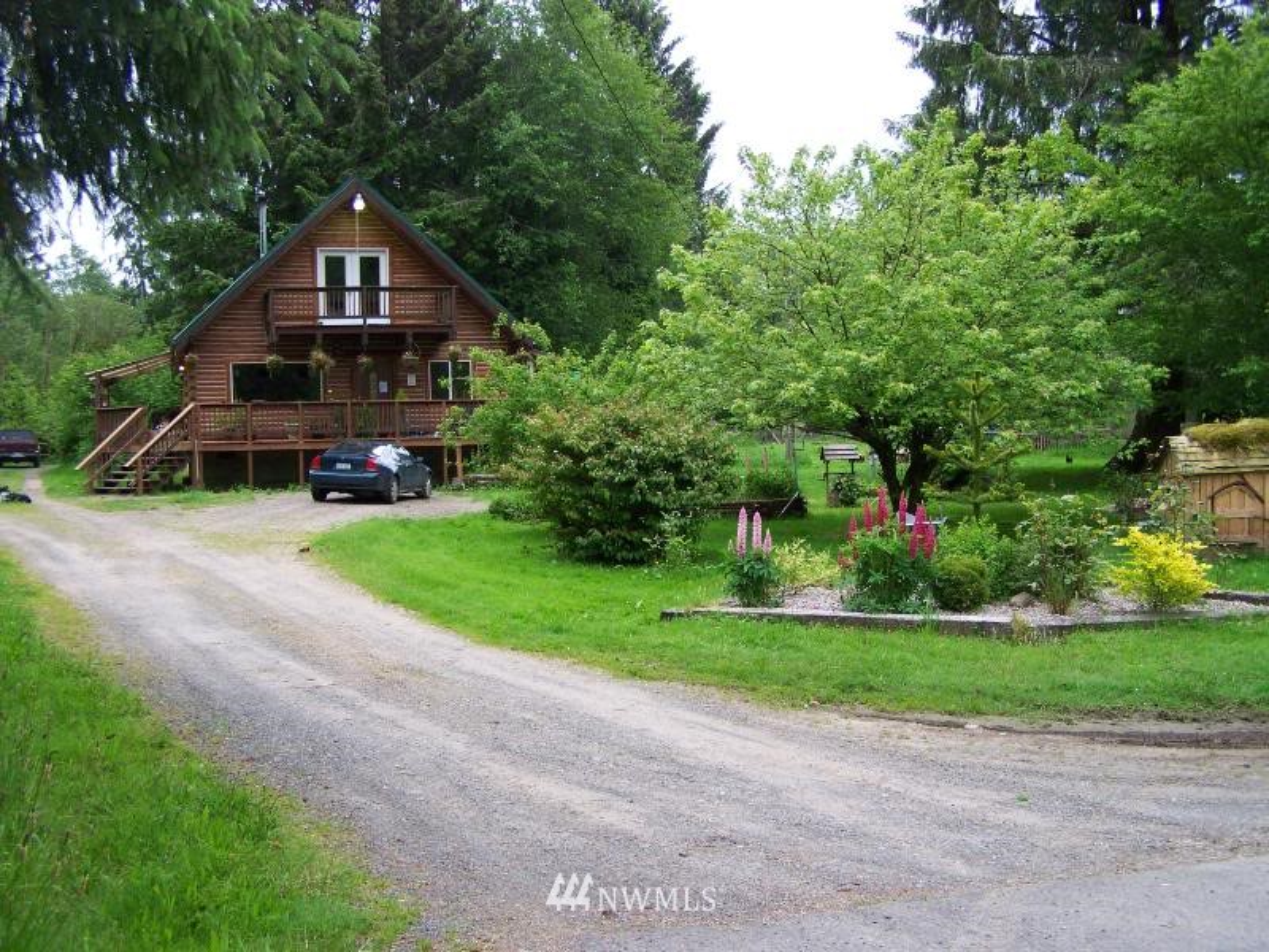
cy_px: 476
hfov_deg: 49.0
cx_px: 634
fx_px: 1393
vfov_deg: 37.7
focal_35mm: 38
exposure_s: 1/60
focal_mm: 6.3
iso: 80
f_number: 2.8
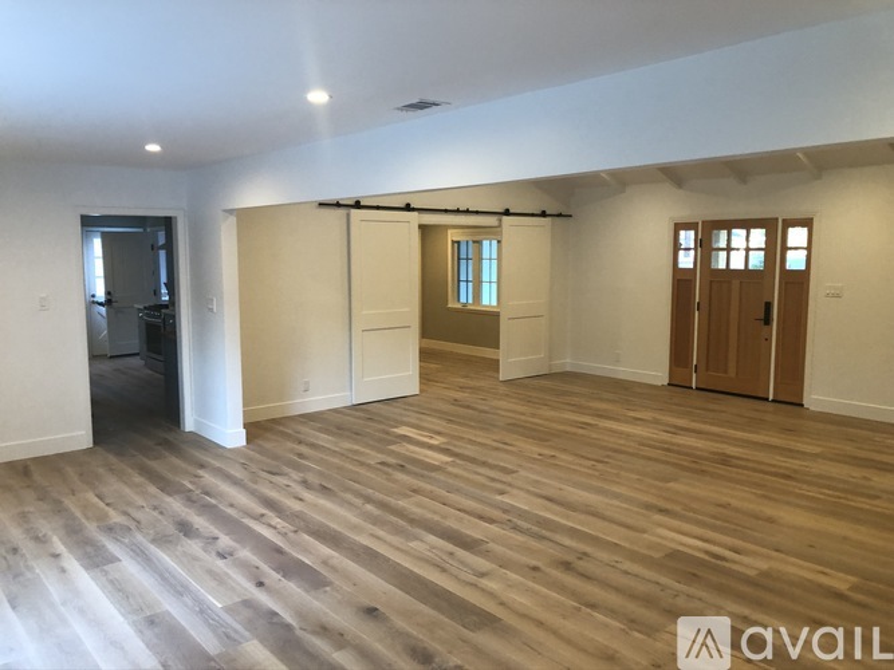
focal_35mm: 28
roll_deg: -0.2
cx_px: 447
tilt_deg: -6.3
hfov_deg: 63.5
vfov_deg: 49.7
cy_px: 335
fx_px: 723
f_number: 1.8
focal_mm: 3.99
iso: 40
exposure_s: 1/30
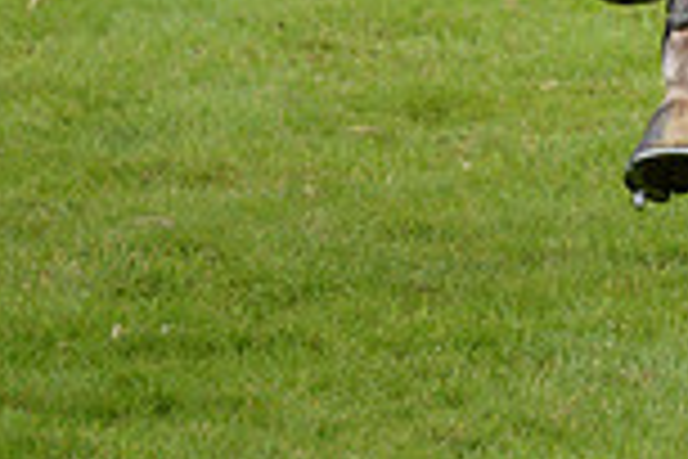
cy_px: -837
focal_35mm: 1518
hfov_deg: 1.4
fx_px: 29008
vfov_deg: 0.9
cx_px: 863
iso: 1000
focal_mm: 400
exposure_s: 1/1000
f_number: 5.6
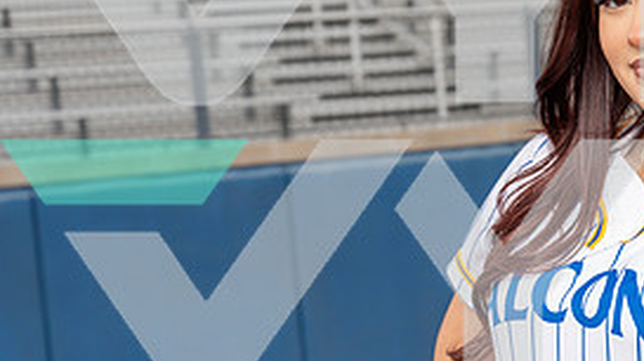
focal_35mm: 127
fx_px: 2167
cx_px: 602
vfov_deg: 9.5
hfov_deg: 16.6
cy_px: 265
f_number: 5.6
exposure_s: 1/250
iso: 160
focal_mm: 57
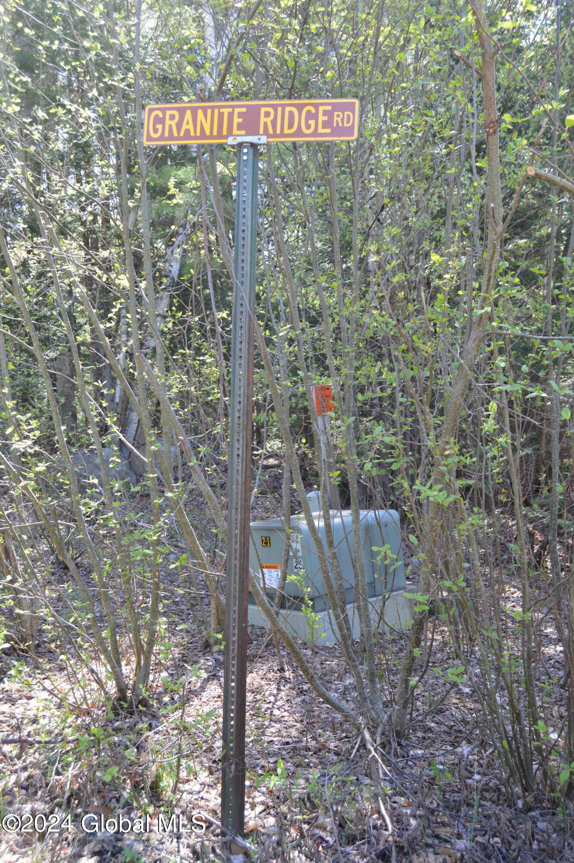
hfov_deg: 39.9
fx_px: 791
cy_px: 432
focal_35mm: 33
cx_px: 287
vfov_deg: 57.3
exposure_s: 1/125
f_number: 5.6
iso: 400
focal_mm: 22
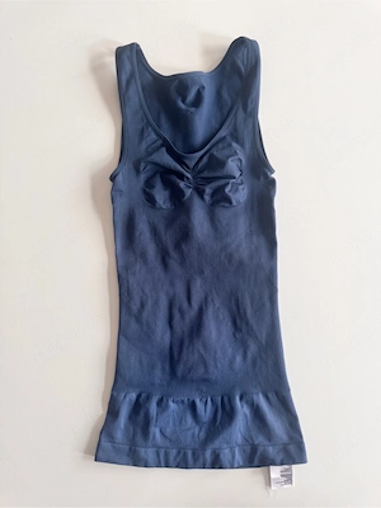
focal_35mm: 24
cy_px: 254
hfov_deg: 56.8
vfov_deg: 71.6
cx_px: 190
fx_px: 352
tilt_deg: -85.5
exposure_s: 1/66
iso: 200
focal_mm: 6.76
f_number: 1.78
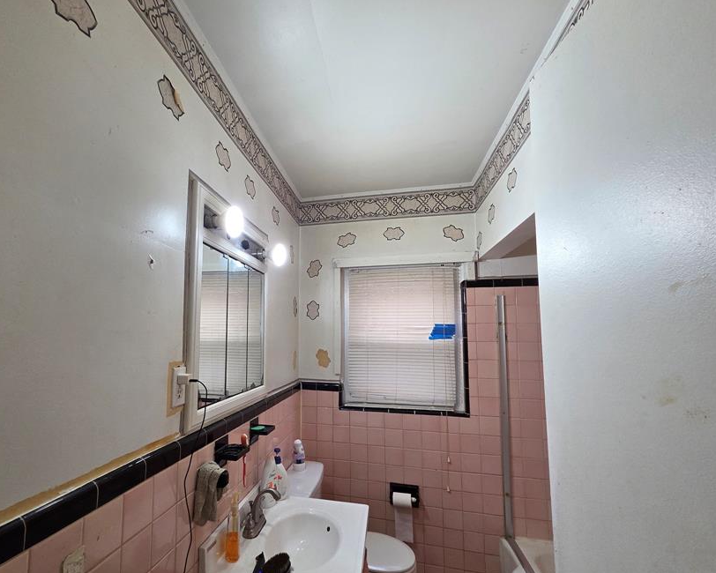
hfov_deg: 91.9
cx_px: 287
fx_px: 339
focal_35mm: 16
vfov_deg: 80.3
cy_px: 309
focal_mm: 2.2
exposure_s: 1/120
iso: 320
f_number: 2.2
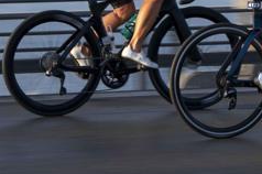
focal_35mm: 296
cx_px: 236
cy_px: -51
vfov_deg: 4.6
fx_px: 2151
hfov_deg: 7.0
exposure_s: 1/100
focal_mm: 94
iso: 100
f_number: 13
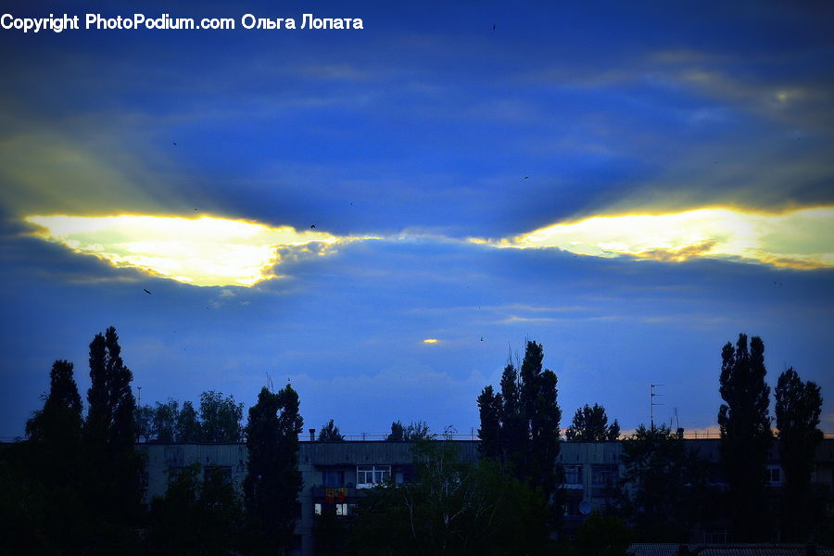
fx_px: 1911
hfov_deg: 24.6
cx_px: 417
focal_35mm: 82
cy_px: 278
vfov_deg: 16.6
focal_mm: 55
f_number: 10
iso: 400
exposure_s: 1/250
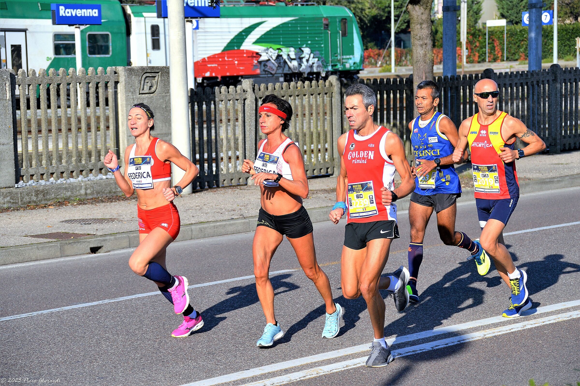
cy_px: 193
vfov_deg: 9.9
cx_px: 290
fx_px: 2221
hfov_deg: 14.9
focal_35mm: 138
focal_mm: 92
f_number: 5.6
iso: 100
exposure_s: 1/500
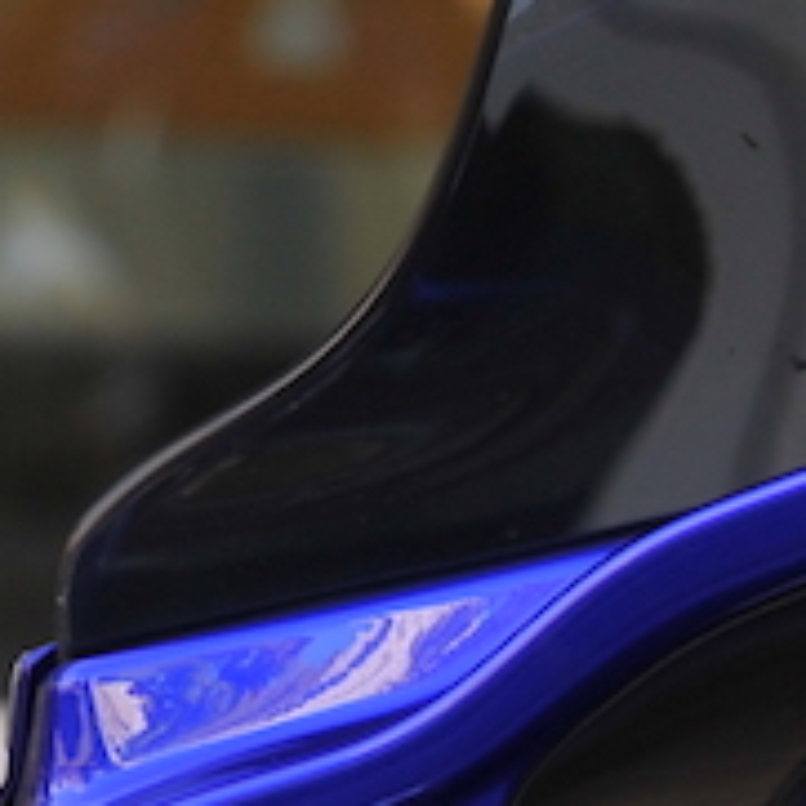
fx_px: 16464
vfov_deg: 2.8
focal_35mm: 625
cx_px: 2053
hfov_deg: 2.8
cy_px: 1118
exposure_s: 1/60
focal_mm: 95
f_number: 8
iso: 250
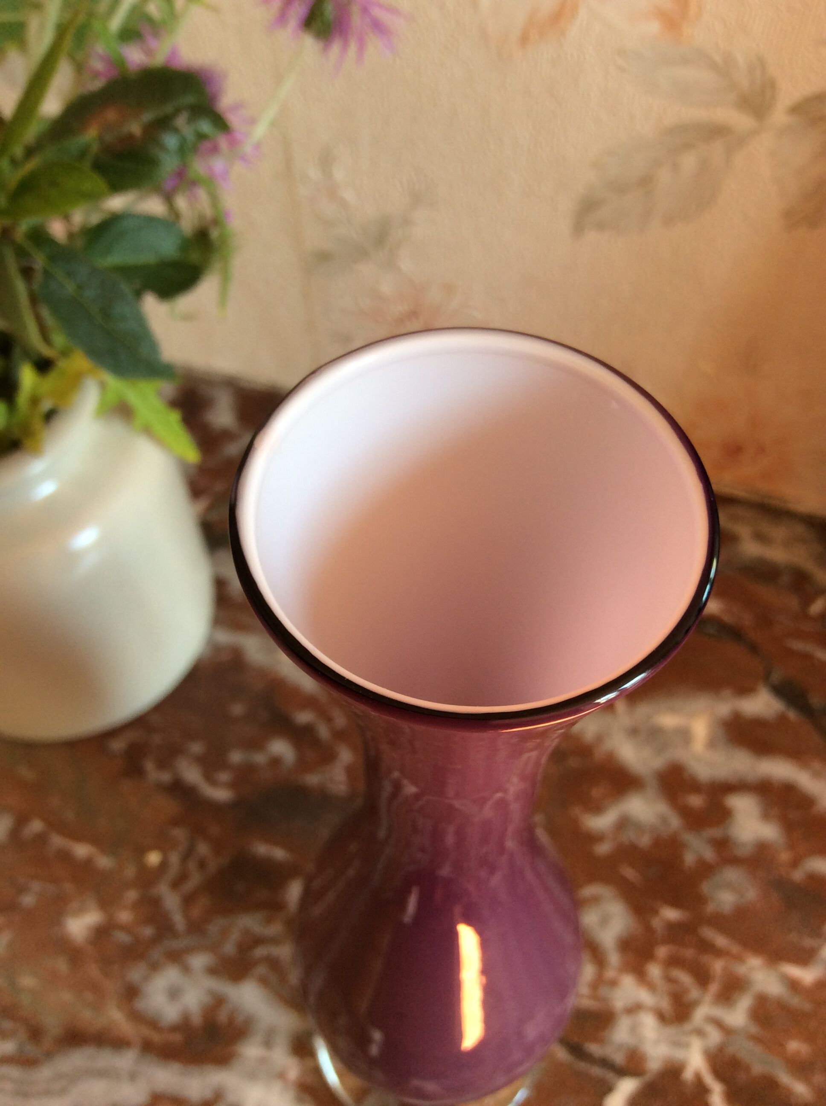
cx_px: 413
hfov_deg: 44.1
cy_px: 553
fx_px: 1021
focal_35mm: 32
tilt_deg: -56.4
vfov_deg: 56.9
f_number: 2.4
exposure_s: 1/25
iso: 50
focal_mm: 3.3
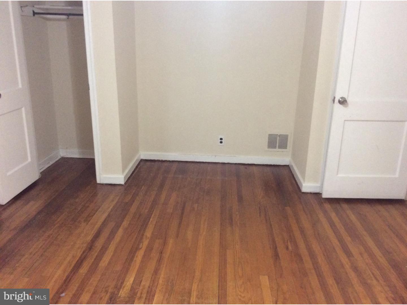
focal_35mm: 32
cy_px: 152
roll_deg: -0.4
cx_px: 204
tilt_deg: -17.8
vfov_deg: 44.2
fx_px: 376
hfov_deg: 56.8
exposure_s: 1/24
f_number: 2.4
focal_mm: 3.3
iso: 200
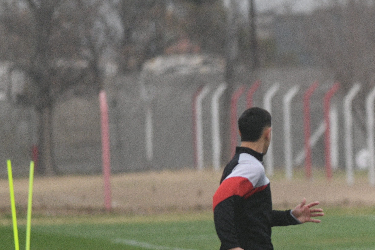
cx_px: 609
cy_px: 217
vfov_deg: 1.4
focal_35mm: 1003
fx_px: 10447
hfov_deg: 2.1
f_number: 4
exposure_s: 1/2500
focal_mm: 300
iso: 800
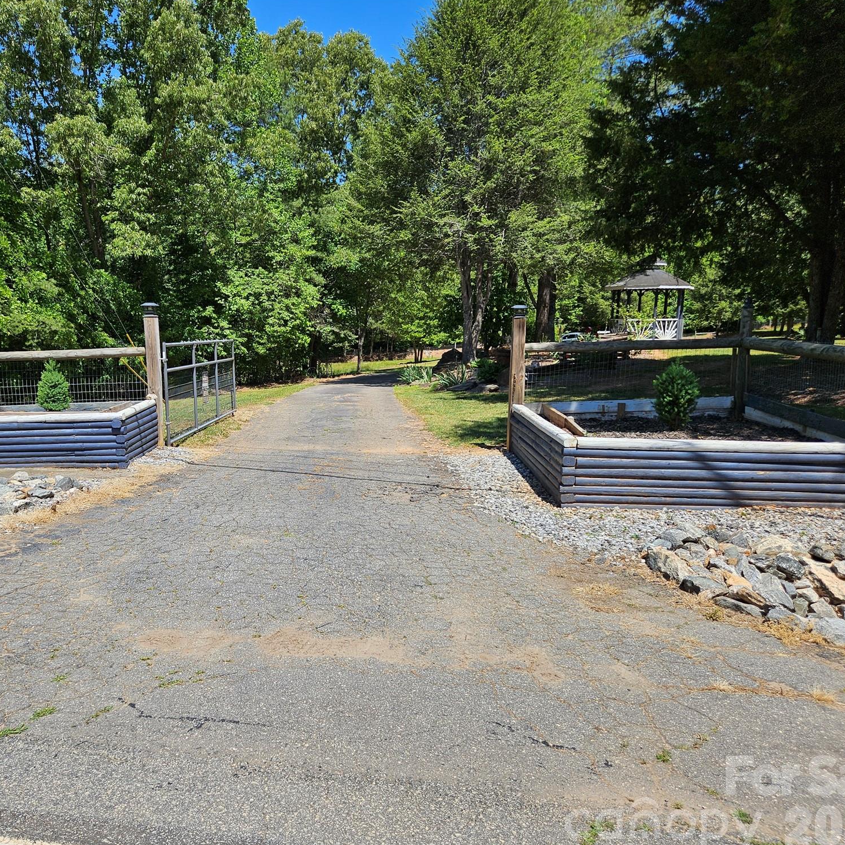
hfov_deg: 56.7
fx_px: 773
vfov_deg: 57.3
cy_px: 431
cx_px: 325
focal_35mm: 28
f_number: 1.8
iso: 25
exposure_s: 1/1941
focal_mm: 5.4
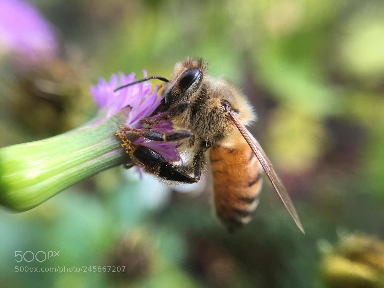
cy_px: 144
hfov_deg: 61.7
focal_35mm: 29
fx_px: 322
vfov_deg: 48.2
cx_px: 192
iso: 25
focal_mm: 4.15
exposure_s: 1/122
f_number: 2.2
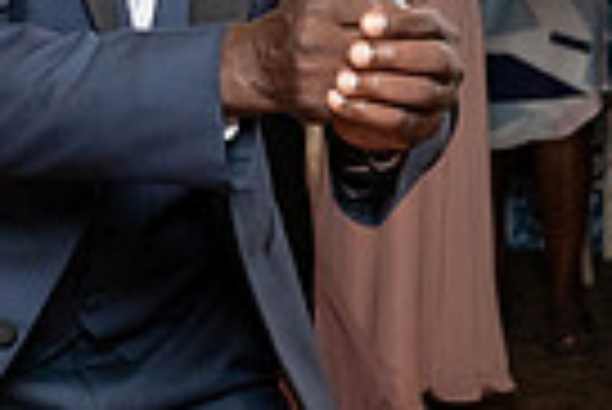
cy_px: -59
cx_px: -397
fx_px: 3523
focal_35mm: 207
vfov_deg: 6.6
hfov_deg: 9.6
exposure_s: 1/200
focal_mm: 46
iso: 4000
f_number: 5.6
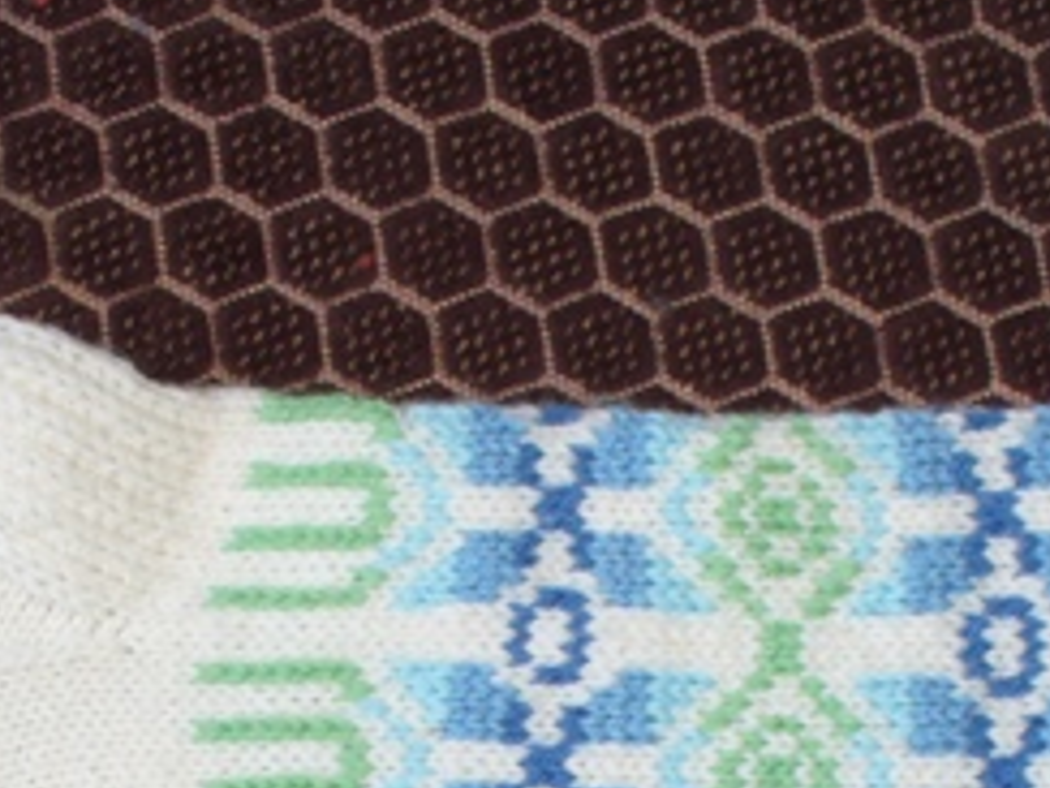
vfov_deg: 14.6
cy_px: 1025
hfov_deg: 20.2
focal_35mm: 97
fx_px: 2942
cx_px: 538
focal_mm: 6.1
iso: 100
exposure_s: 1/30
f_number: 2.8
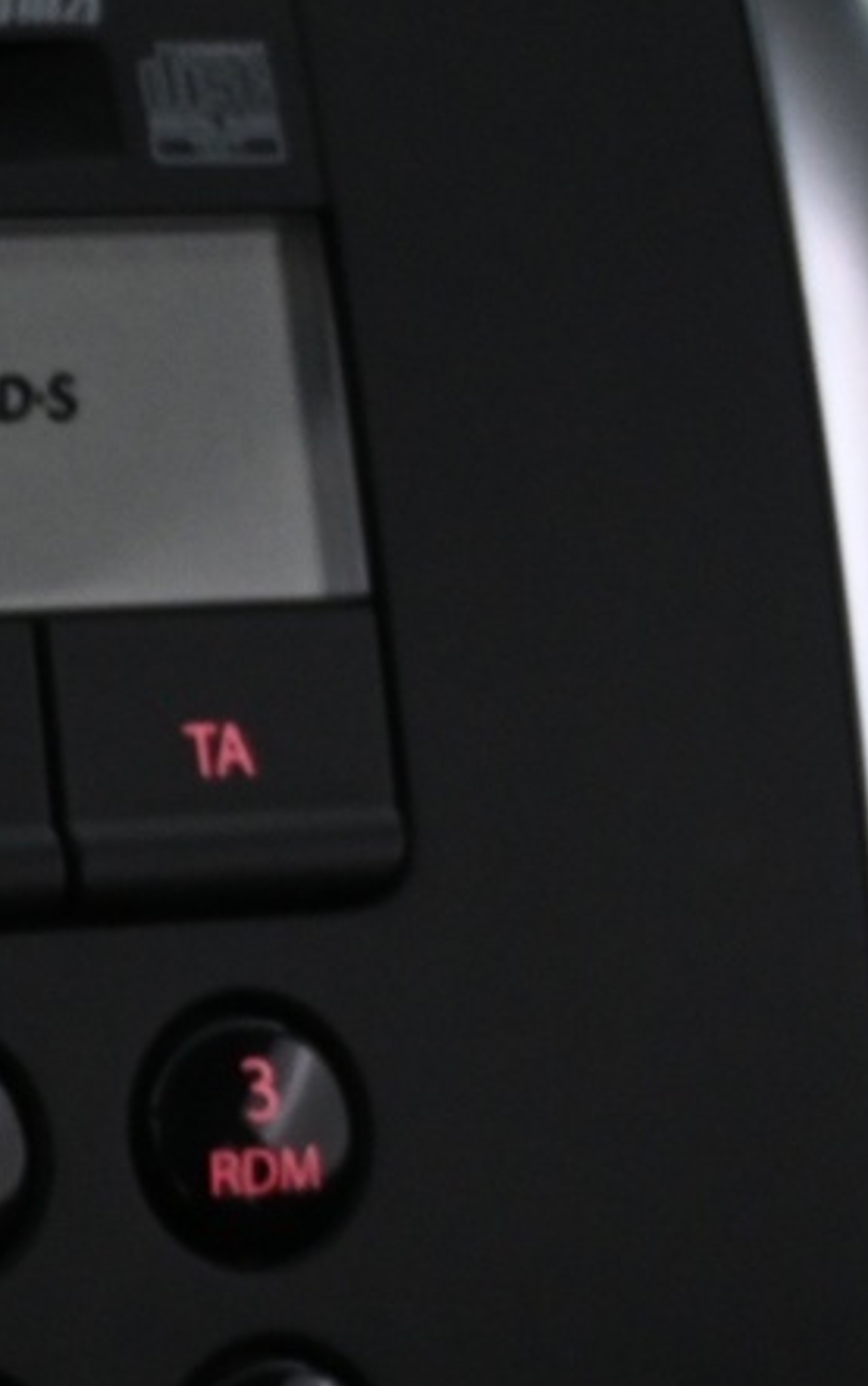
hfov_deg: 7.7
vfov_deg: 13.5
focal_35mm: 154
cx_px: -1479
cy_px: 1179
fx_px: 5815
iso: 1400
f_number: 4.5
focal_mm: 27.5
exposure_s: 1/40
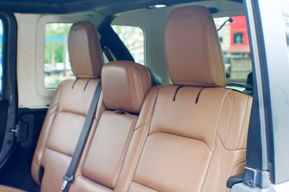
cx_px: 144
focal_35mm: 75
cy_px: 96
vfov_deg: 18.1
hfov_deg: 27.0
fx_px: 601
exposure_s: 1/100
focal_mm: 50
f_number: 4.5
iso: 1250
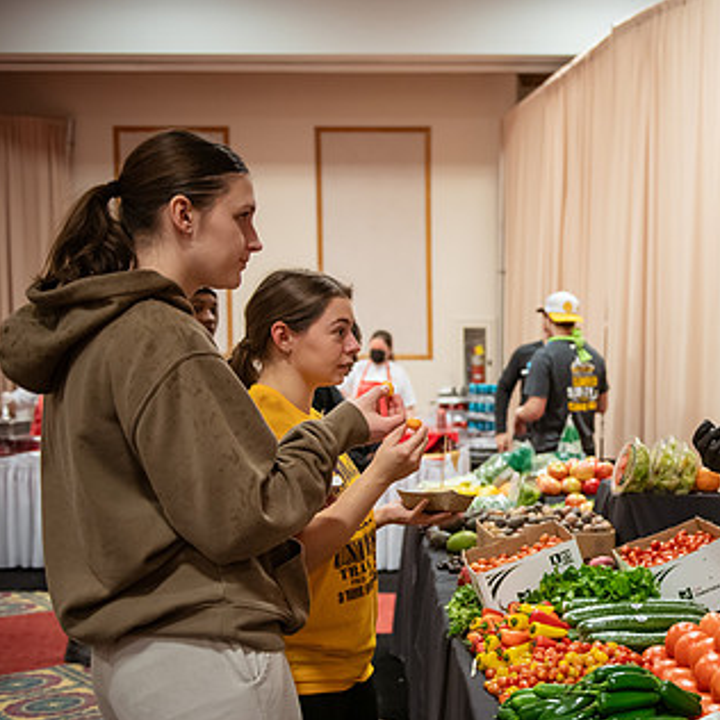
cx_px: 654
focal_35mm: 50
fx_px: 1177
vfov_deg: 33.9
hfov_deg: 32.3
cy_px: 439
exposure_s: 1/125
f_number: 2.8
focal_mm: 32
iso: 1600
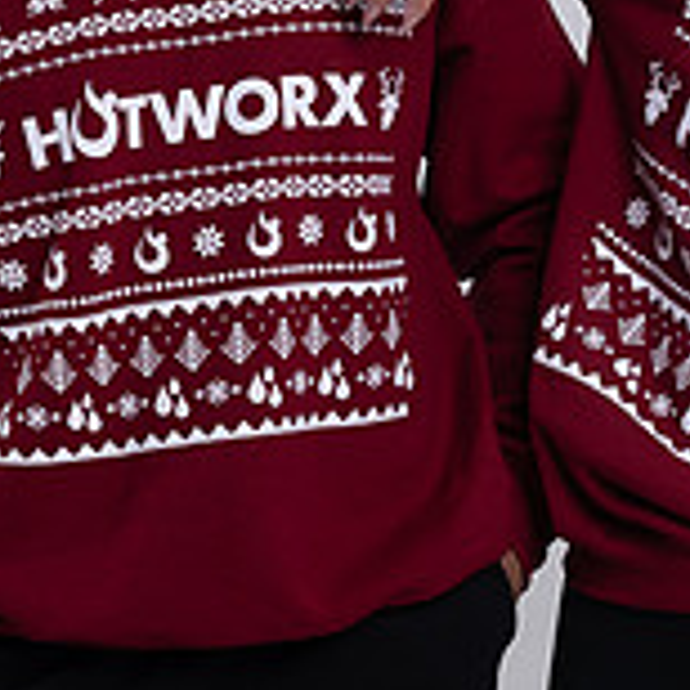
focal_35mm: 272
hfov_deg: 6.4
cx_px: 470
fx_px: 6134
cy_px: 110
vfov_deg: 6.4
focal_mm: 85
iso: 125
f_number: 4
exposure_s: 1/125
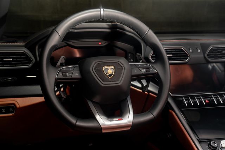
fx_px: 294
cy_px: 75
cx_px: 112
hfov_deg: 41.9
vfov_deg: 28.7
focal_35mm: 47
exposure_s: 1/50
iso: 400
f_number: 6.3
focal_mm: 47
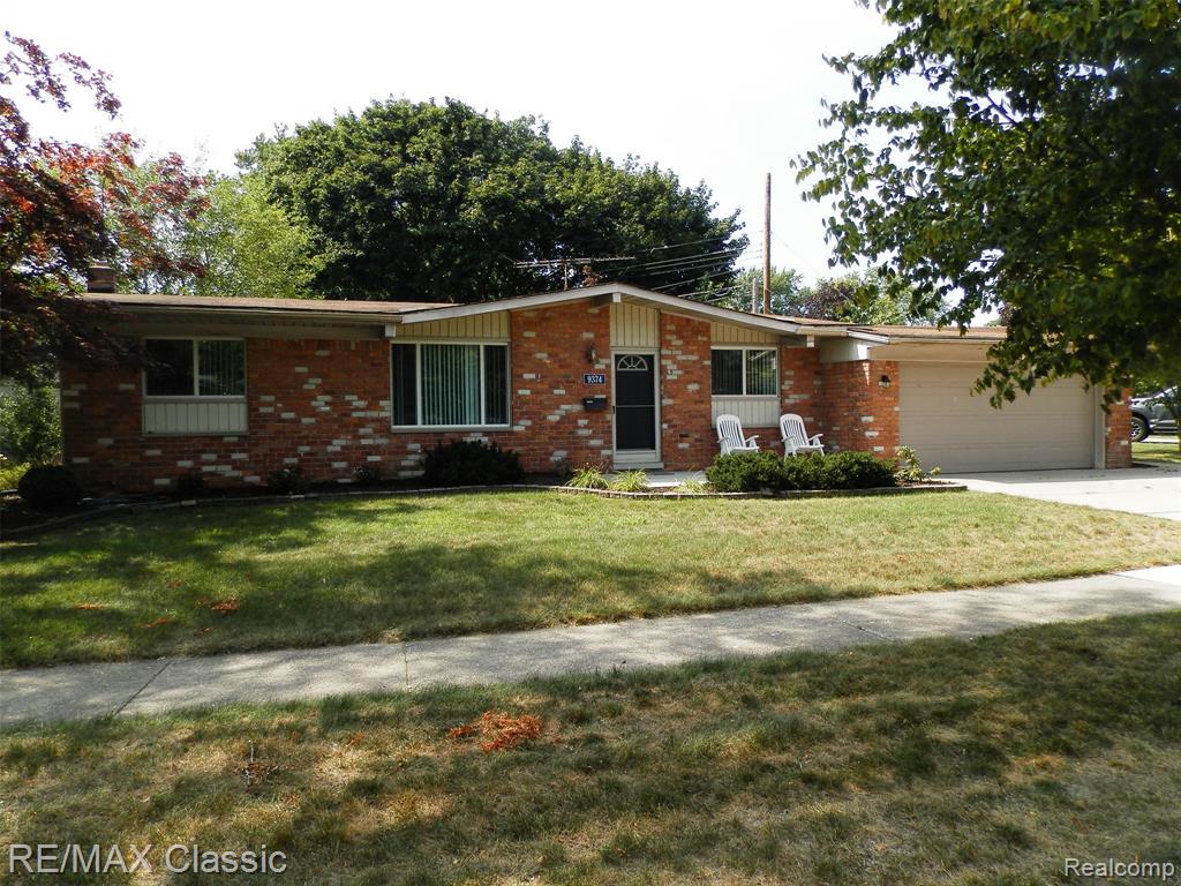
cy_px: 443
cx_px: 590
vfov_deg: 54.9
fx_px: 853
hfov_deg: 69.4
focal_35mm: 25
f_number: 8.7
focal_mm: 4.5
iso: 80
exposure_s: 1/50
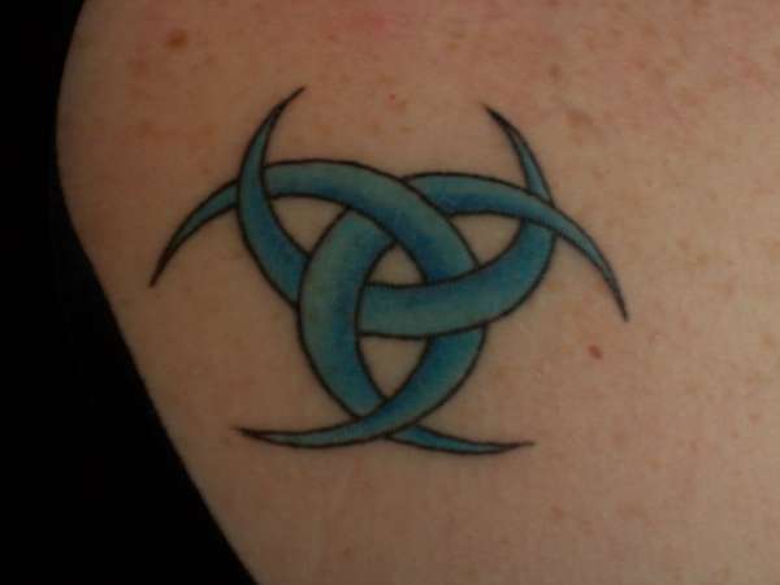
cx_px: 390
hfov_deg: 22.8
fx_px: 1938
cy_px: 292
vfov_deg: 17.2
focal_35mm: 86
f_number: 3.4
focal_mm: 14.7
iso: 140
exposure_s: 1/8
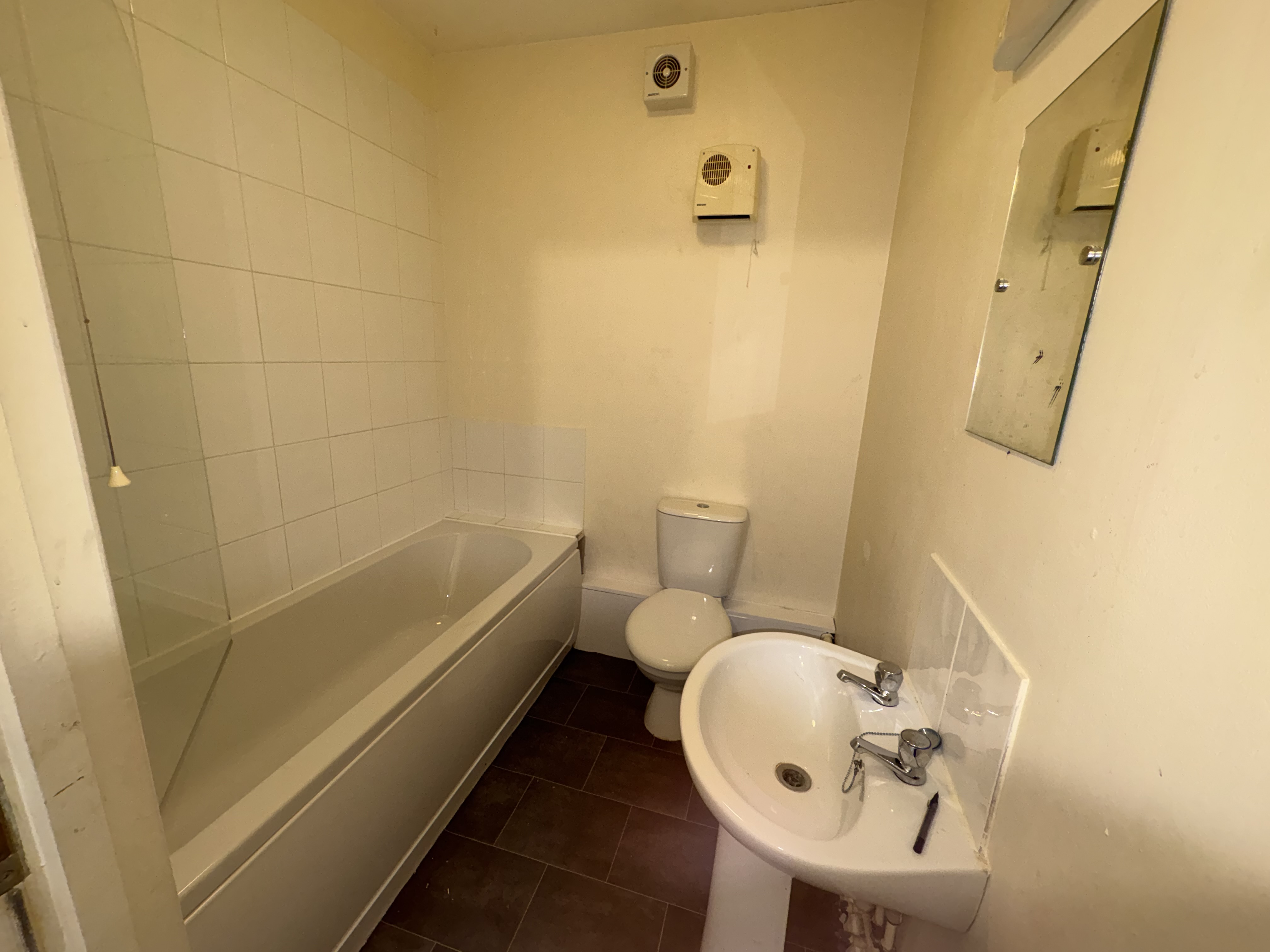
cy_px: 476
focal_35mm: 14
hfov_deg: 102.1
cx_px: 635
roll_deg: -1.4
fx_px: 514
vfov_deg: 85.7
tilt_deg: -13.1
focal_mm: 2.22
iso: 80
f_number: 2.2
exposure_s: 1/50
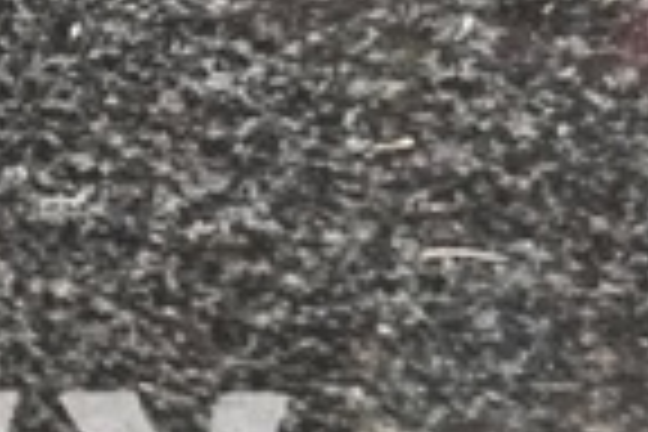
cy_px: -27
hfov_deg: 6.8
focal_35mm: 289
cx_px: -826
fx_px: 5202
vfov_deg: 4.7
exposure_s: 1/50
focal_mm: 4.71
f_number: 1.7
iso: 200
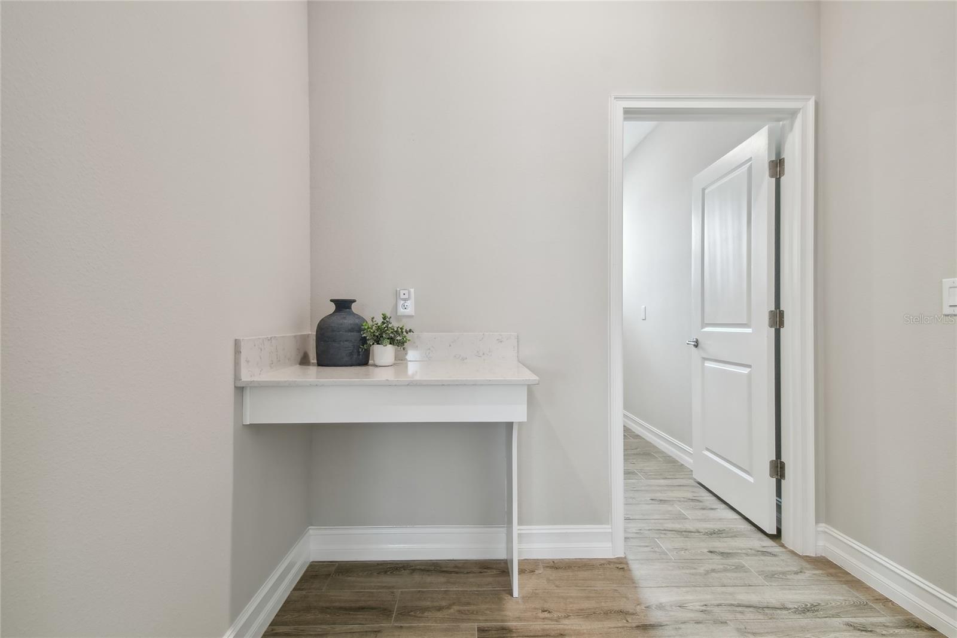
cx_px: 478
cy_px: 319
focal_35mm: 15
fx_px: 399
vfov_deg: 77.3
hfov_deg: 100.4
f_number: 7.1
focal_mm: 10
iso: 100
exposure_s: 1/3.33
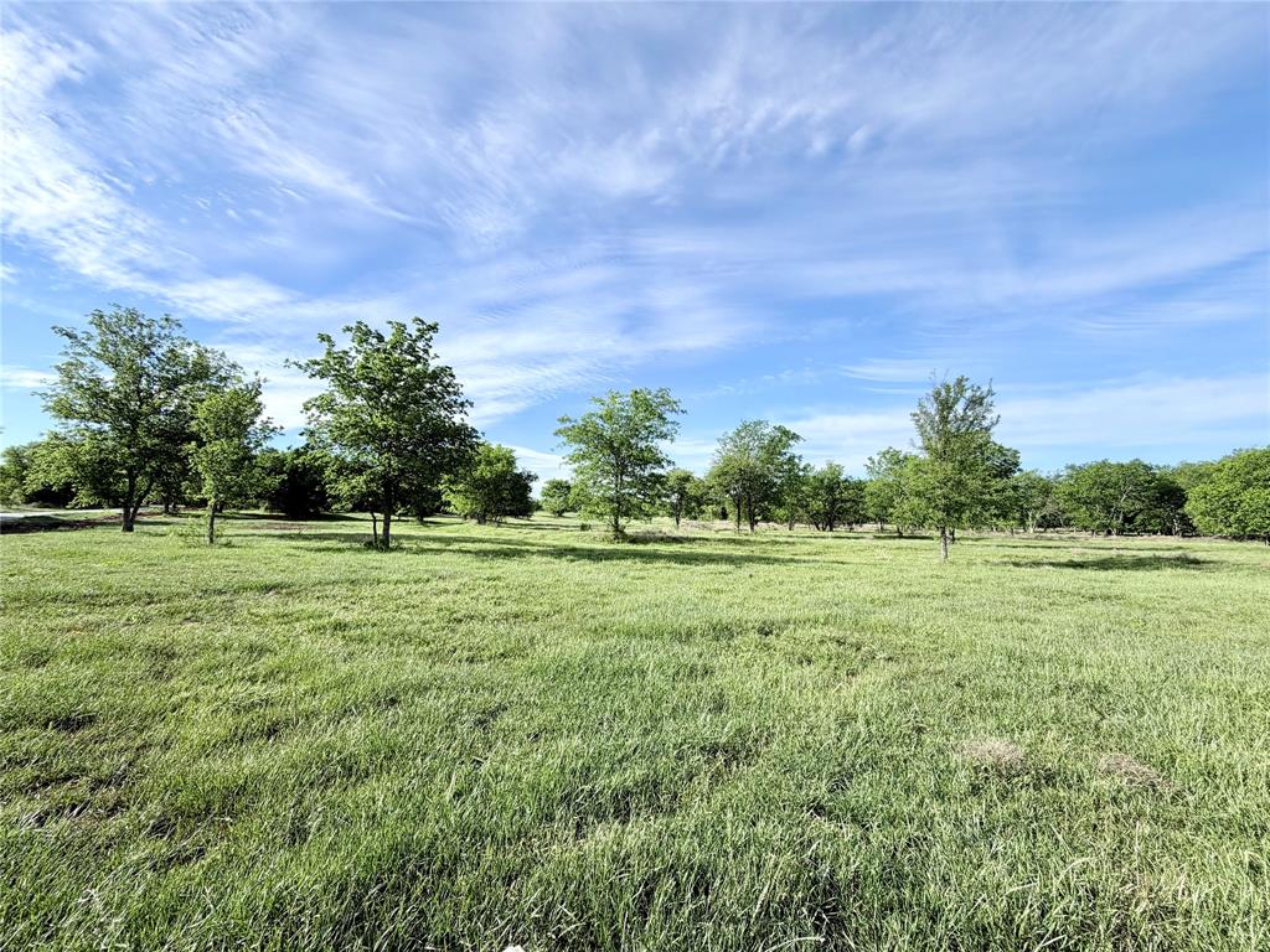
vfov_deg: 85.7
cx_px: 635
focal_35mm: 14
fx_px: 514
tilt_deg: +3.6
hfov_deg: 102.1
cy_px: 476
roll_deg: -0.2
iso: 20
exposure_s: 1/779
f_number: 2.2
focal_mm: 2.22
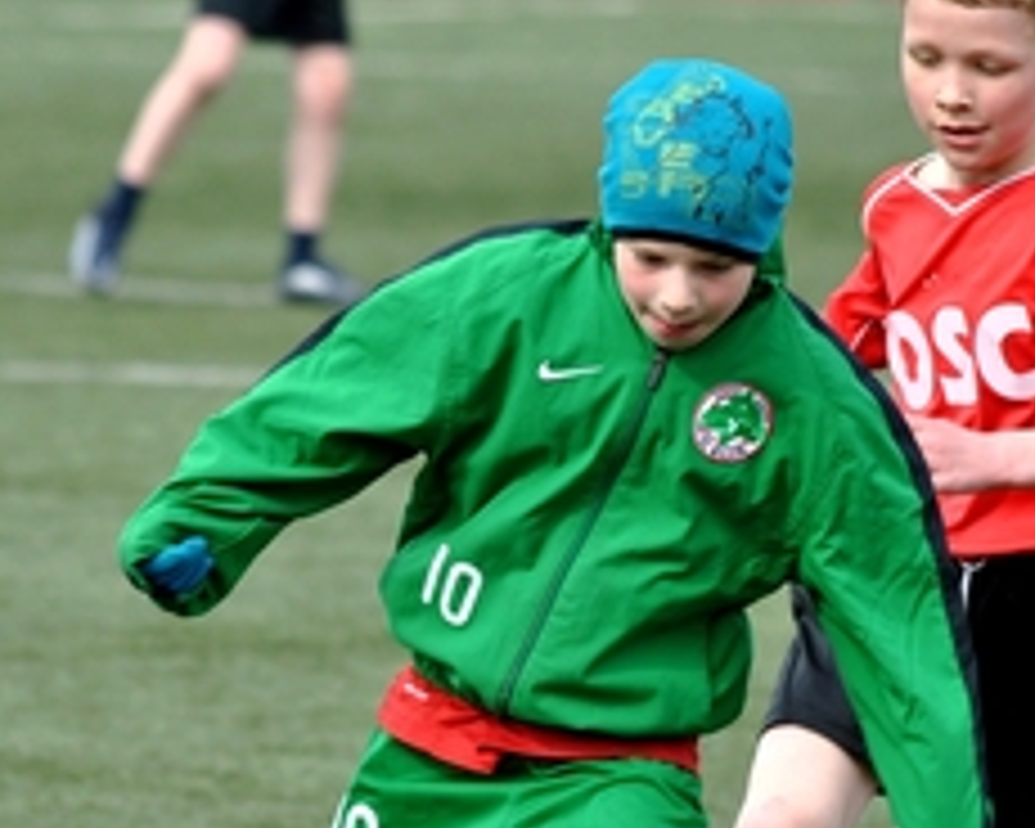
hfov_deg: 3.6
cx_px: 472
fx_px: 16633
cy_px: 598
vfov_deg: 2.9
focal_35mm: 543
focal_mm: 170
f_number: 4.5
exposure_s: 1/640
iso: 200
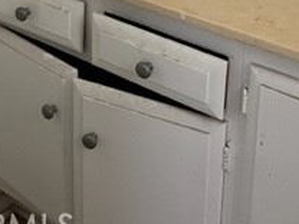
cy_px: -98
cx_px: 37
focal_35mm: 80
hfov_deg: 23.8
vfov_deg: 16.9
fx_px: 691
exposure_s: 1/60
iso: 250
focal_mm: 5.1
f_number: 1.6
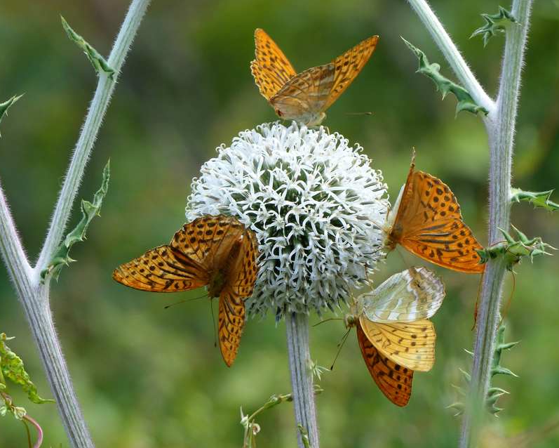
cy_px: 224
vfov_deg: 3.5
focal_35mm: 447
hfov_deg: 4.3
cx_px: 282
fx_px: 7397
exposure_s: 1/400
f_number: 4
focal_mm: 77
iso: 160
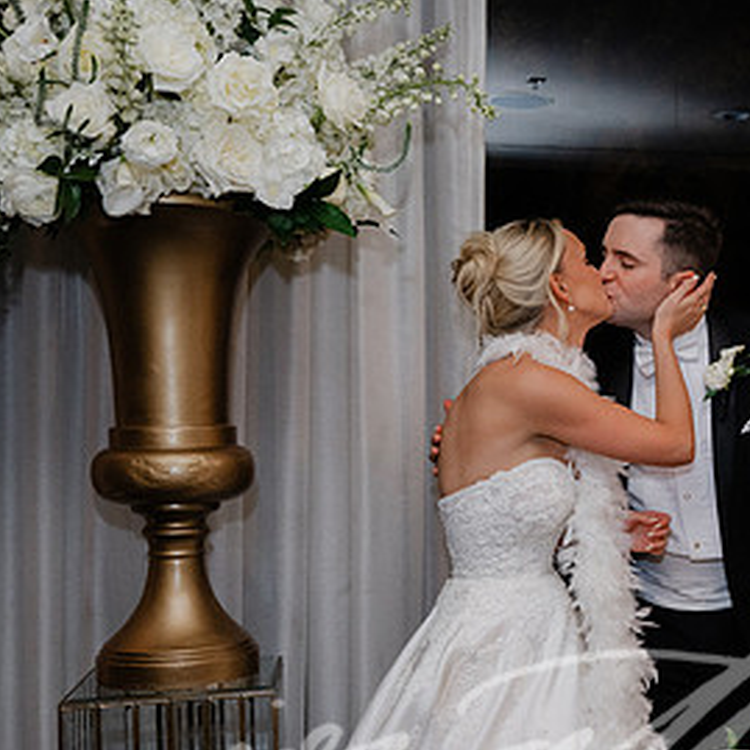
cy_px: 445
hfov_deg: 29.7
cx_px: 733
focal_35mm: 54
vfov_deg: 31.6
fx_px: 1324
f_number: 2.8
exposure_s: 1/160
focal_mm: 29.5
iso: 2000
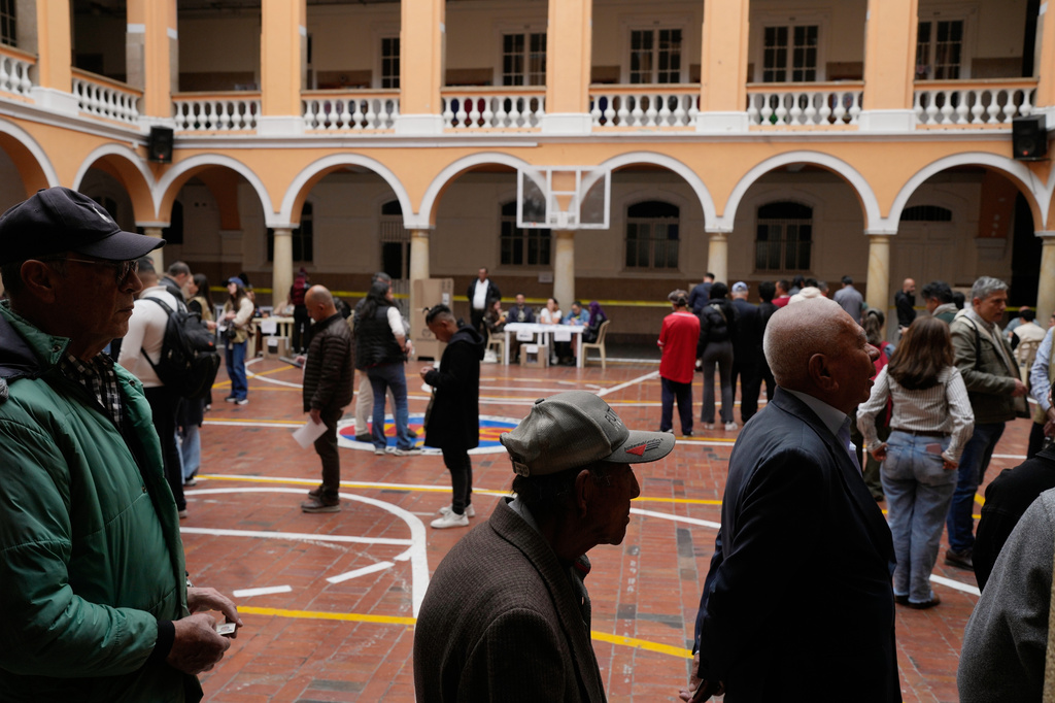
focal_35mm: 35
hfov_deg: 54.4
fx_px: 1025
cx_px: 528
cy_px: 352
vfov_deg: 37.8
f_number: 6.3
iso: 400
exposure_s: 1/200
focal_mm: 35
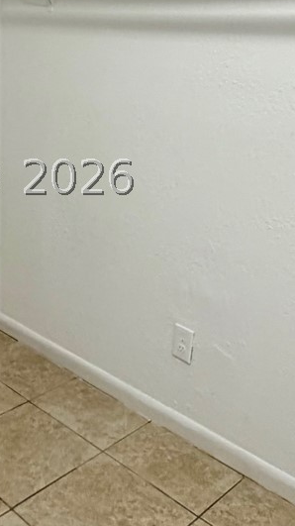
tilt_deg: -13.6
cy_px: 177
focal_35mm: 46
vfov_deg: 44.0
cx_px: 75
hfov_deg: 25.6
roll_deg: -2.2
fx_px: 641
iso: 250
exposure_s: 1/60
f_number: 2.2
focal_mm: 2.22
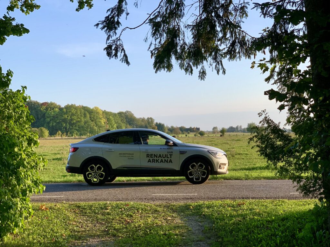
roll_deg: +0.9
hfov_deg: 36.8
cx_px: 165
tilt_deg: +2.6
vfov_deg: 28.0
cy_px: 124
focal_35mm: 52
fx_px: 496
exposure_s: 1/400
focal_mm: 6
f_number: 2.4
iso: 16
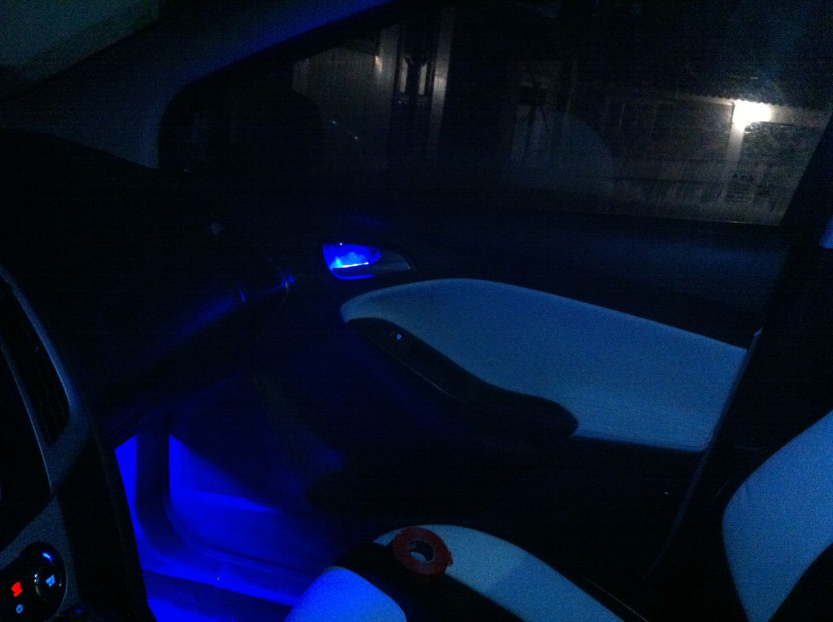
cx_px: 416
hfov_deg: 52.7
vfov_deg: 40.6
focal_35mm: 35
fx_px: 841
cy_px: 311
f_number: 2.8
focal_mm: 3.85
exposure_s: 1/15
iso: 1000
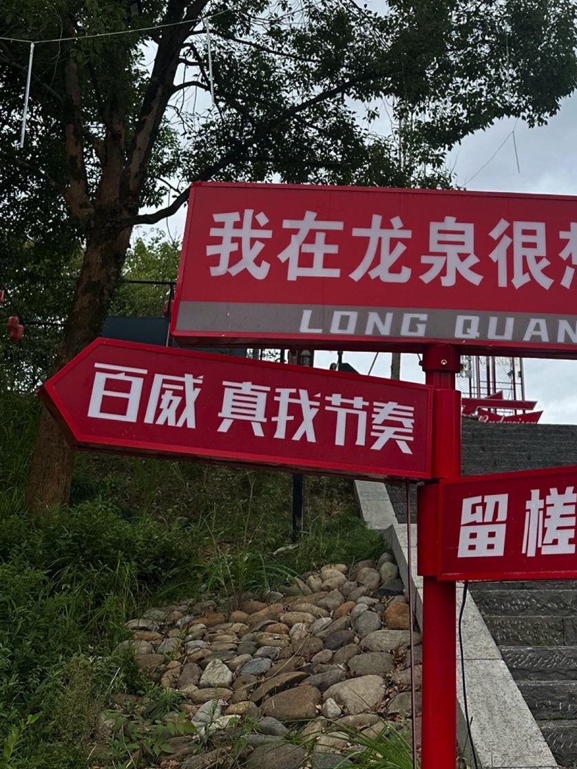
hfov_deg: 32.4
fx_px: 978
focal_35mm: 44
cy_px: 114
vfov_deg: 40.5
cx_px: 419
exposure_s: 1/3356
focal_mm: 6.86
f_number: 1.78
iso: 80
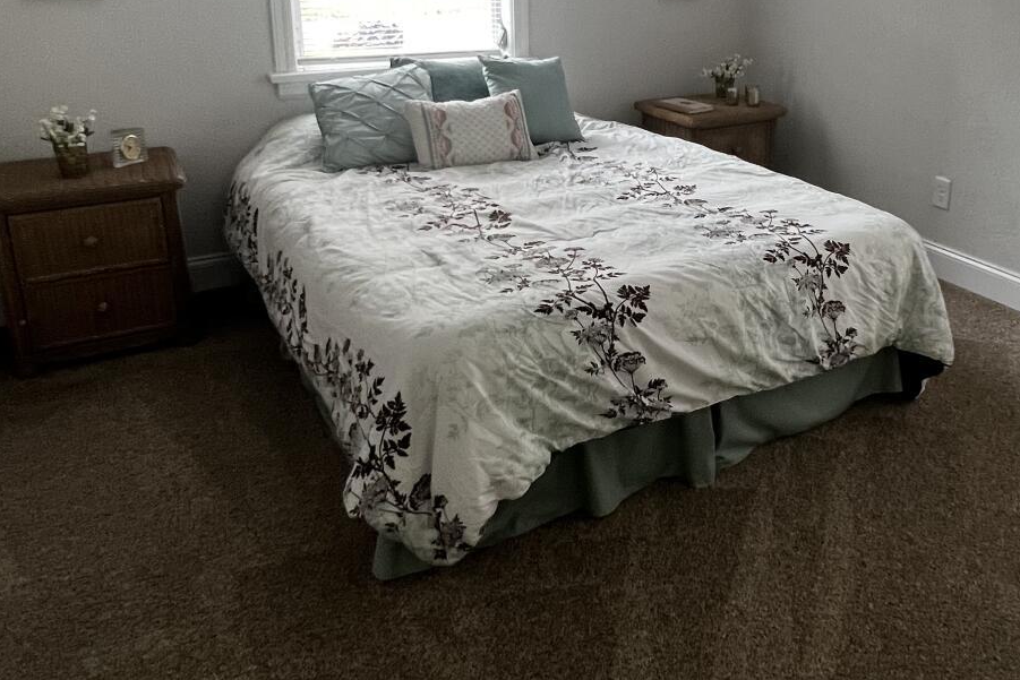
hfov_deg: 60.7
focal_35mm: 30
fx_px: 850
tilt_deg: -16.7
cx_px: 663
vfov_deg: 42.6
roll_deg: -0.5
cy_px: 192
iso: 200
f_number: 1.8
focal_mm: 1.57
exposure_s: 1/60
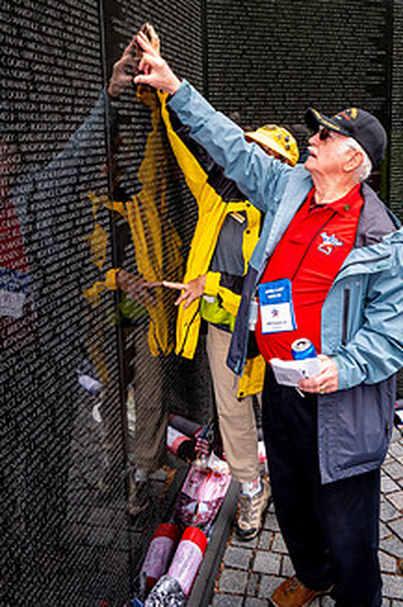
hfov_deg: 39.7
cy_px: 213
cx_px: 235
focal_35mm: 33
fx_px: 556
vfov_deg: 56.3
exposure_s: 1/640
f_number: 8
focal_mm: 24
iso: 1250
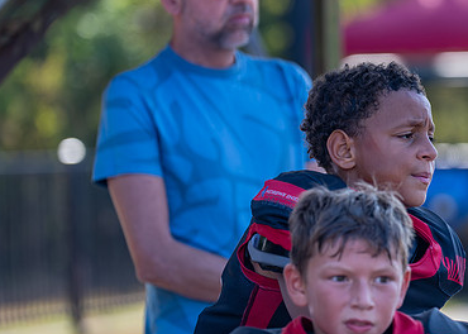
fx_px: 4052
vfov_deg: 4.7
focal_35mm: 305
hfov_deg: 6.6
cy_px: 176
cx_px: 395
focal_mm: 145
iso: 160
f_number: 2.8
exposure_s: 1/800
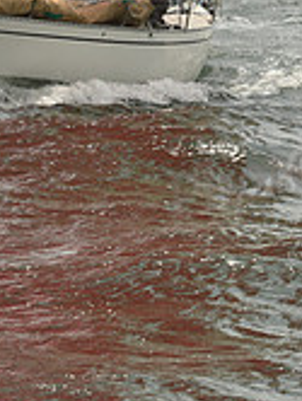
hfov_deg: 6.3
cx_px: 42
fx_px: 2727
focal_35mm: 235
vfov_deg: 8.3
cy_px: -179
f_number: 11
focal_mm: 70
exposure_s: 1/1000
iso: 400
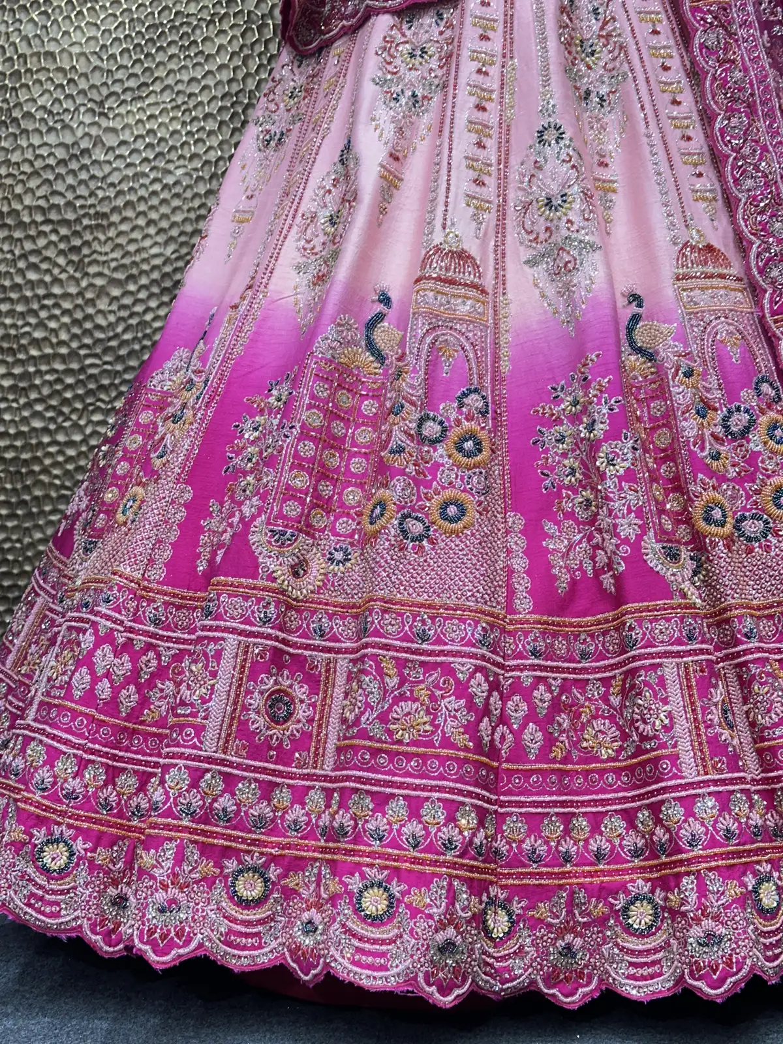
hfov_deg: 30.3
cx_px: 392
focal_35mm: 48
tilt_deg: -4.0
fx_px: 1448
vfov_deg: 39.7
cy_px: 522
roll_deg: -1.6
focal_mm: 6.86
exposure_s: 1/100
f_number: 1.78
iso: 64
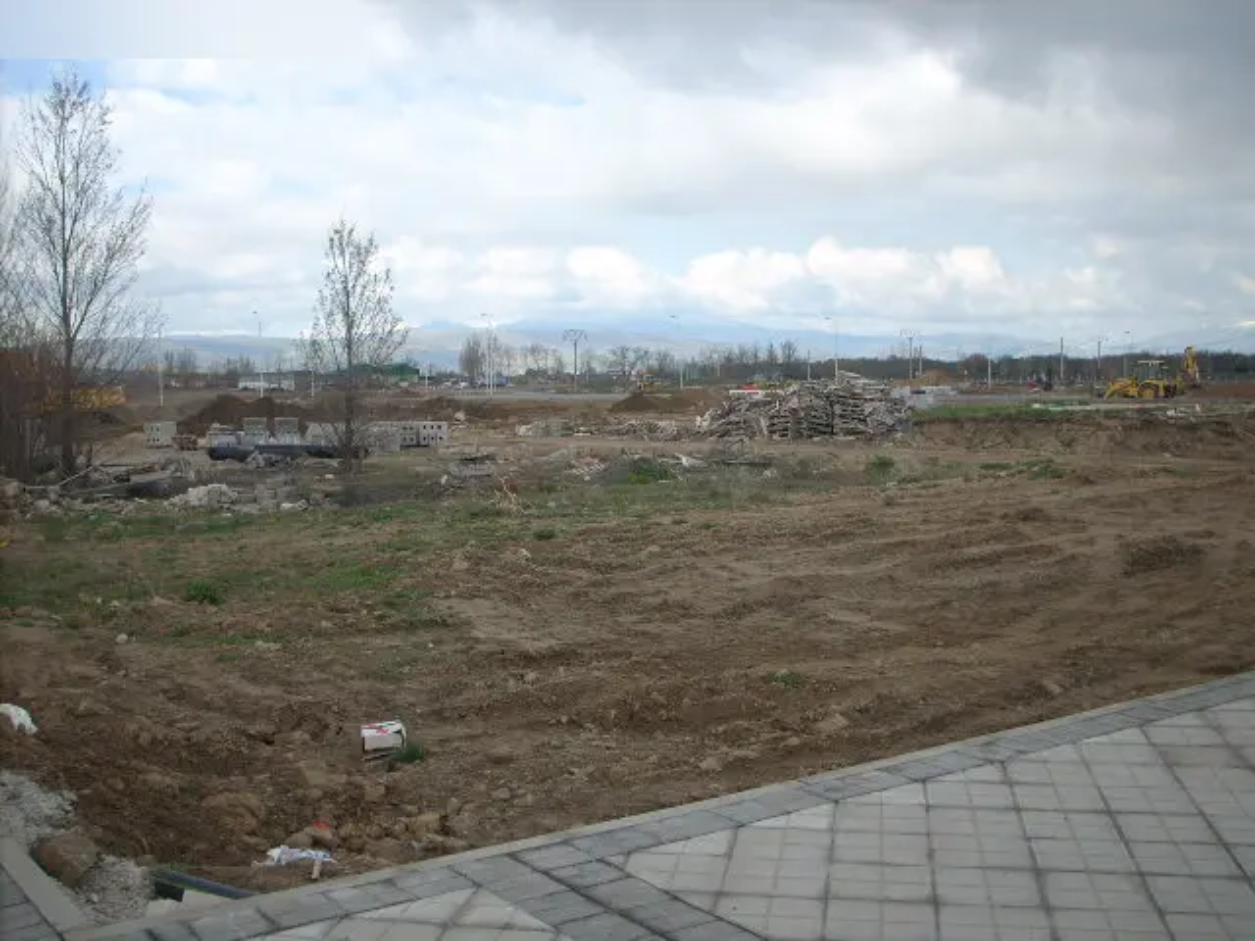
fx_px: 1341
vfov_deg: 38.7
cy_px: 470
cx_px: 628
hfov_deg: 50.1
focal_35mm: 37
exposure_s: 1/136
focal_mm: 6.2
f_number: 5.6
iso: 64
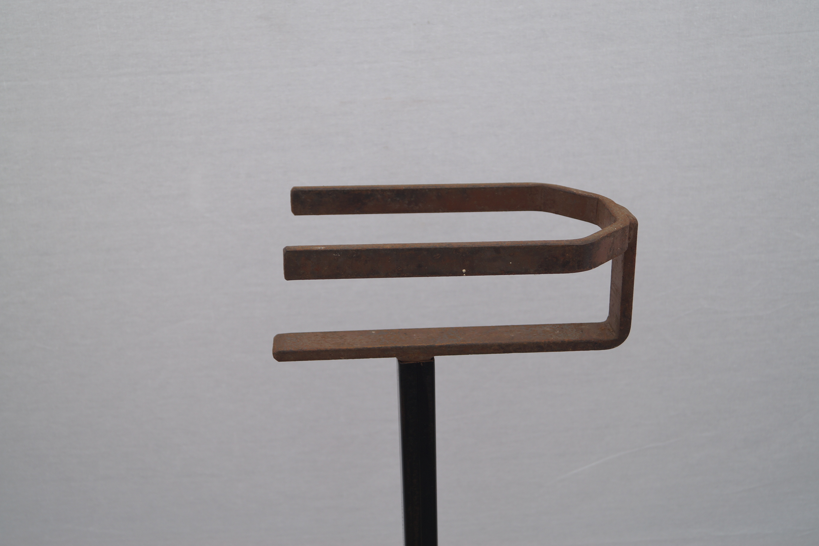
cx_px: 410
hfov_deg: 43.6
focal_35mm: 45
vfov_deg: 29.9
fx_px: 1024
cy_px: 273
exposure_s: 1/160
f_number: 4.5
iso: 100
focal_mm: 30
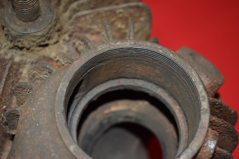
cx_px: 120
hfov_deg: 31.9
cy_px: 80
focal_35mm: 63
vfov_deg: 21.6
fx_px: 418
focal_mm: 42
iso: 1250
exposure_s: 1/200
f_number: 5
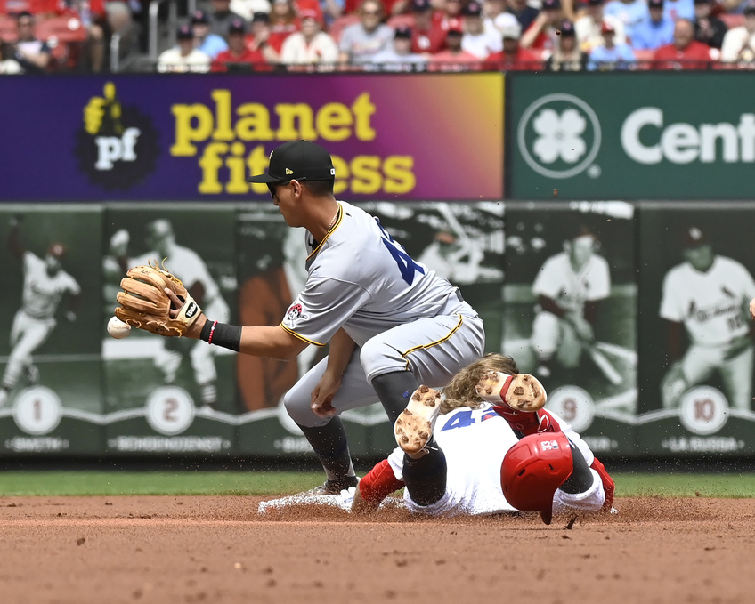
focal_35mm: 249
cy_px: 302
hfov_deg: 7.8
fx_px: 5566
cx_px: 442
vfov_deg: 6.2
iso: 1250
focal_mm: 220
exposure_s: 1/5000
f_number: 5
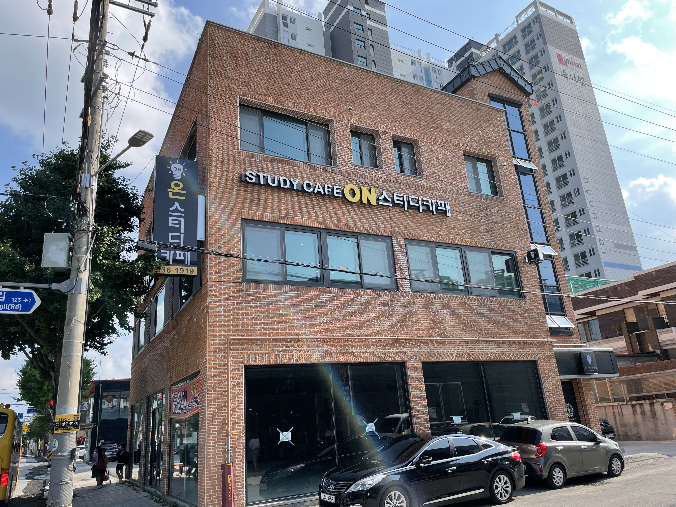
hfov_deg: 67.3
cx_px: 338
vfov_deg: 53.1
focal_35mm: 26
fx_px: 508
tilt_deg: +18.4
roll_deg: +4.3
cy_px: 254
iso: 32
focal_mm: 4.2
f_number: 1.6
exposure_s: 1/1366
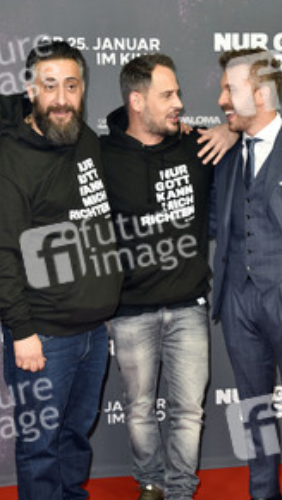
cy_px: 333
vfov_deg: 29.1
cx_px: 158
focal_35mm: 72
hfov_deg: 16.8
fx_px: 956
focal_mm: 50
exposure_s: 1/200
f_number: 5.6
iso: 1000
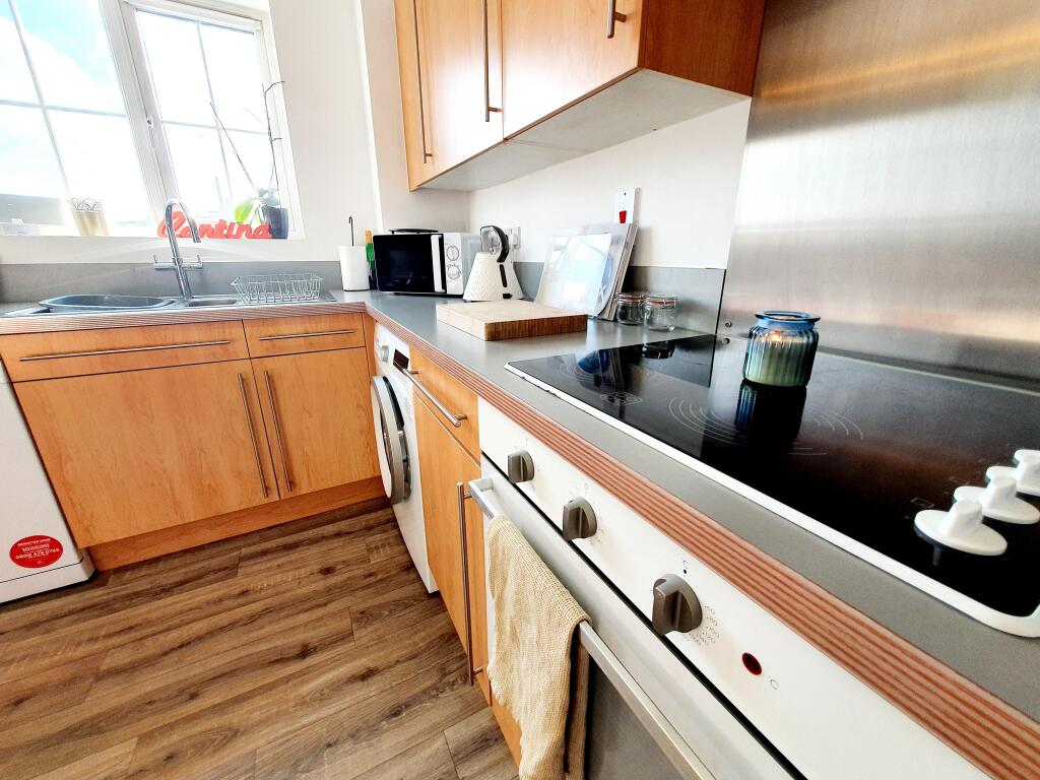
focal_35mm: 13
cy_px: 390
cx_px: 520
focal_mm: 1.8
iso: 50
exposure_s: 1/100
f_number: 2.2
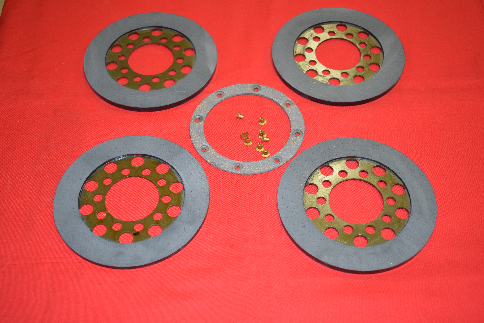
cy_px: 162
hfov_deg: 42.3
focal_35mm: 46
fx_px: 625
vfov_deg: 29.0
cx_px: 242
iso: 800
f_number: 5
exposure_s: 1/100
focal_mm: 31
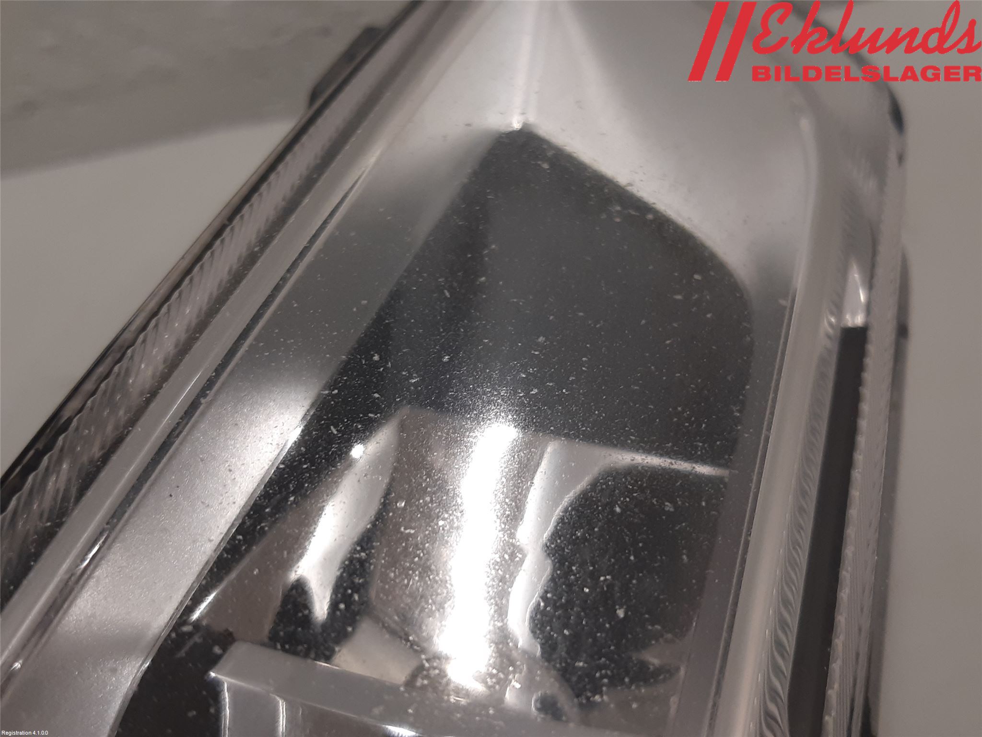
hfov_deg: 67.3
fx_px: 738
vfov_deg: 53.1
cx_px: 491
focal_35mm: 26
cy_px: 368
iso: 80
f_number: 1.7
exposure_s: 1/50
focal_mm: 3.93
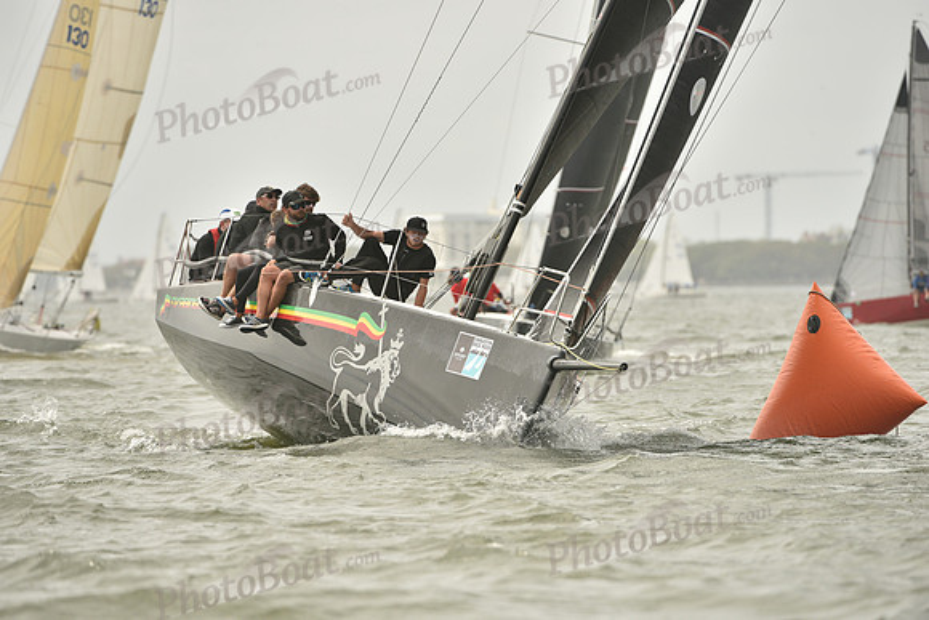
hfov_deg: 6.9
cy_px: 310
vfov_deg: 4.6
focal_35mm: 300
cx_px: 464
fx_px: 7743
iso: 320
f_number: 6.3
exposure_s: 1/1250
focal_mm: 300
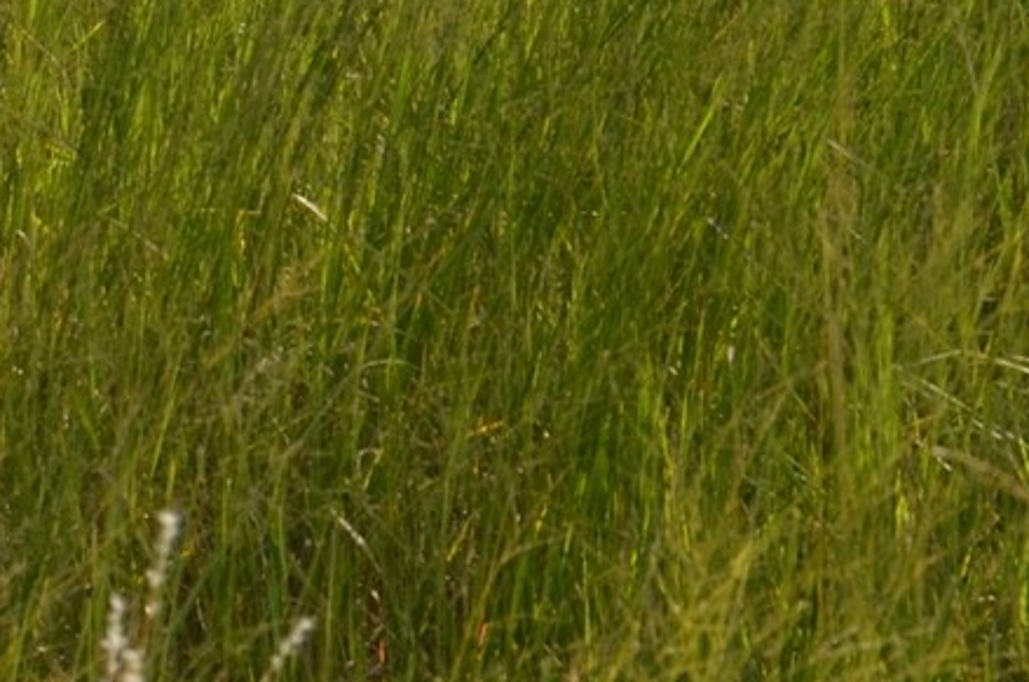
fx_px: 6790
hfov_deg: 8.4
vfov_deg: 5.6
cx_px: -772
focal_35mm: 238
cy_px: -761
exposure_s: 1/250
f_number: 9
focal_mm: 32
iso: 100
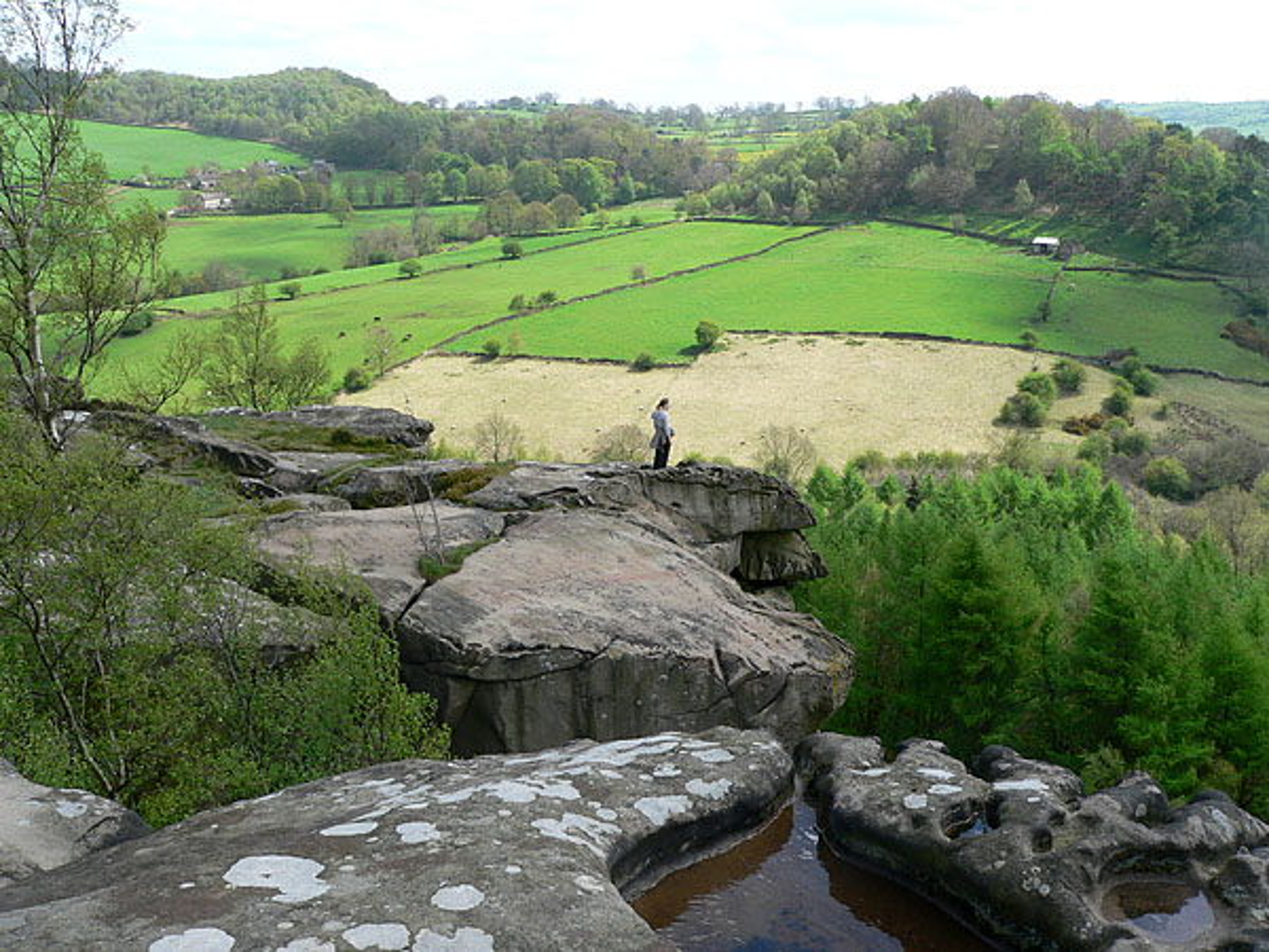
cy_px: 476
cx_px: 634
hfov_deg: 51.4
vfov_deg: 39.7
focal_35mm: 36
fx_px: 1320
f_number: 4
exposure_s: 1/320
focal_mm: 6
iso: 80
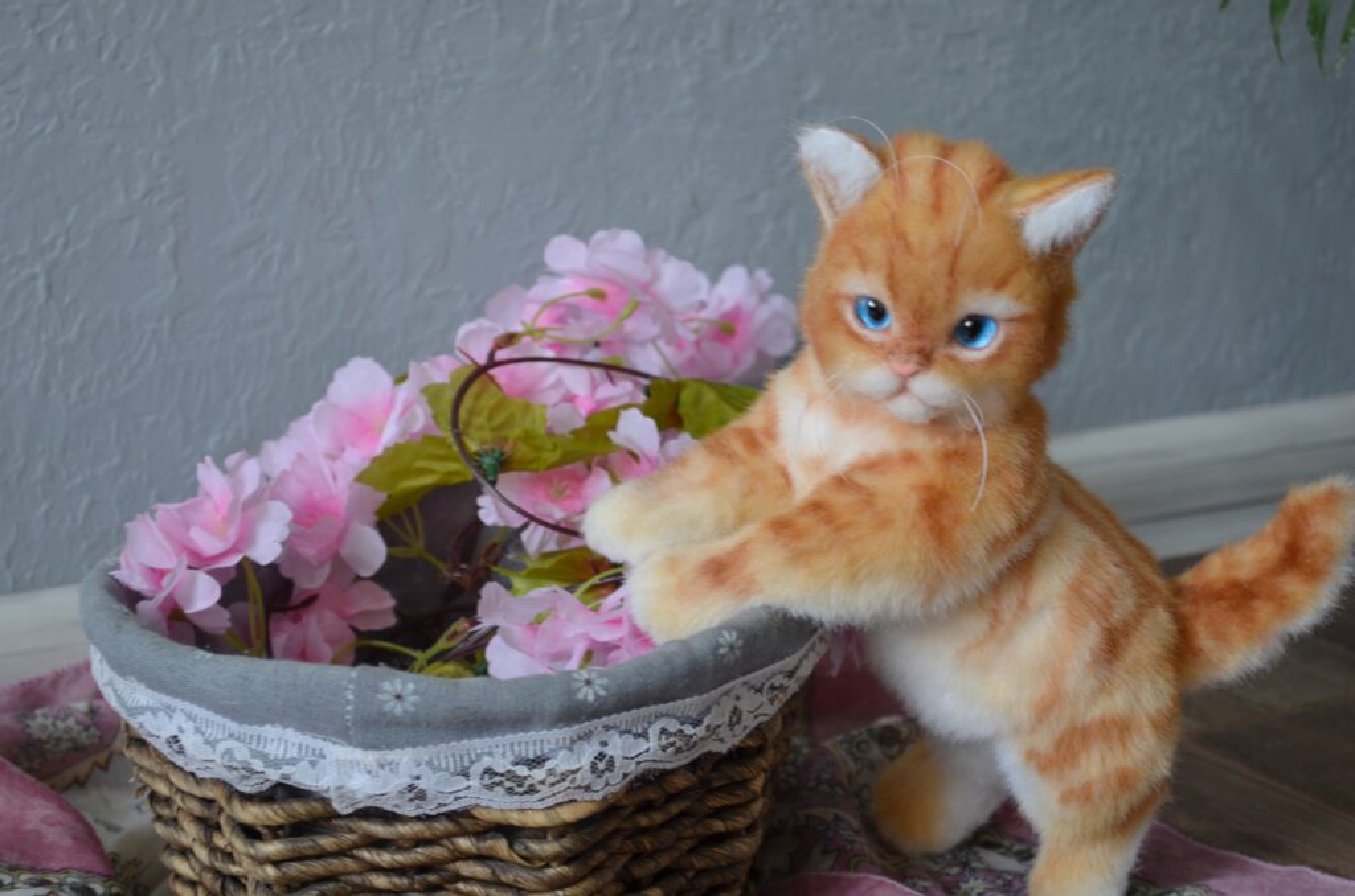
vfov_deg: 18.8
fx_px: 2704
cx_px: 678
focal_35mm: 72
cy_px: 448
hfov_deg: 28.1
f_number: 5.6
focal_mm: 48
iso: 100
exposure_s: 1/8
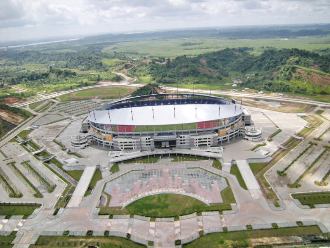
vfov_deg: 49.7
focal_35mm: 28
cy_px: 124
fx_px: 267
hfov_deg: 63.4
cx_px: 165
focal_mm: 4.7
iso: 64
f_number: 5.6
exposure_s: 1/344
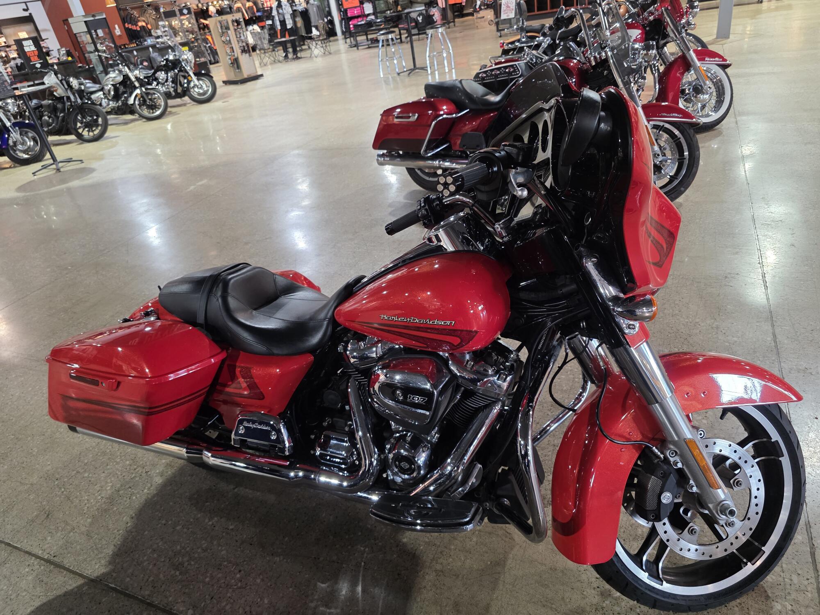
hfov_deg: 73.9
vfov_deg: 58.9
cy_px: 308
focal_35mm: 23
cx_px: 410
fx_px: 545
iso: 500
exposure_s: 1/120
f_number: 1.7
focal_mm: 6.3
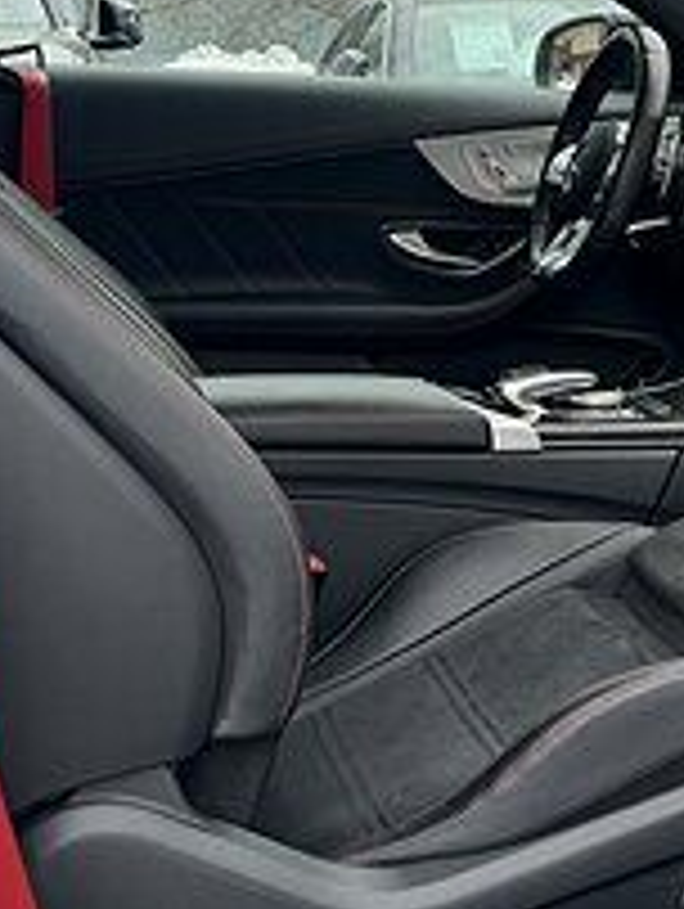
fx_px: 1709
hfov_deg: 20.2
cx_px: 958
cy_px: 277
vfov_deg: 29.5
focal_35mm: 65
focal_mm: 6.76
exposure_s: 1/121
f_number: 1.78
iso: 64
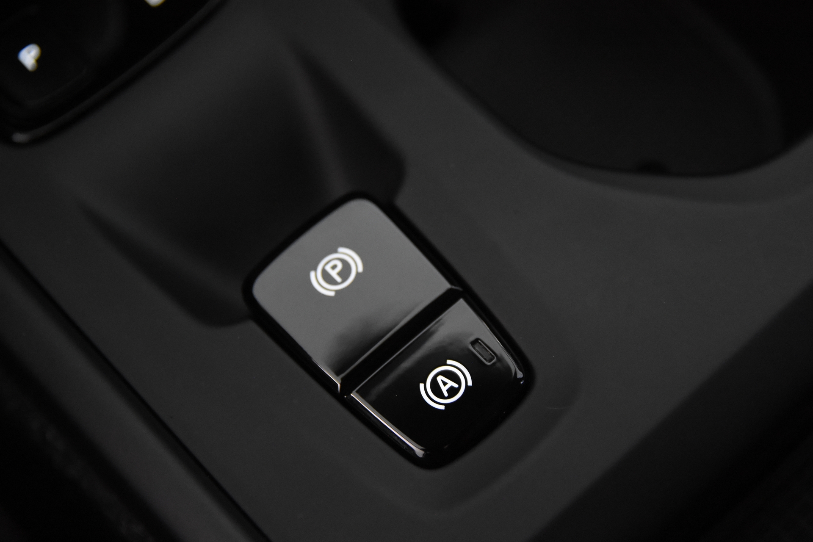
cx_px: 406
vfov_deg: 20.2
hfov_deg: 29.9
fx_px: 1524
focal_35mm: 68
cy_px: 271
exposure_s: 1/80
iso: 5000
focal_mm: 45
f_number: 3.8
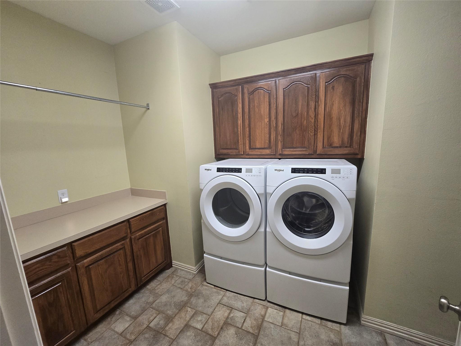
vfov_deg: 89.9
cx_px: 230
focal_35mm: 13
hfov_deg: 106.2
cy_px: 173
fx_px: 173
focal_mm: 2.2
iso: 200
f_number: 2.2
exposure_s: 1/60
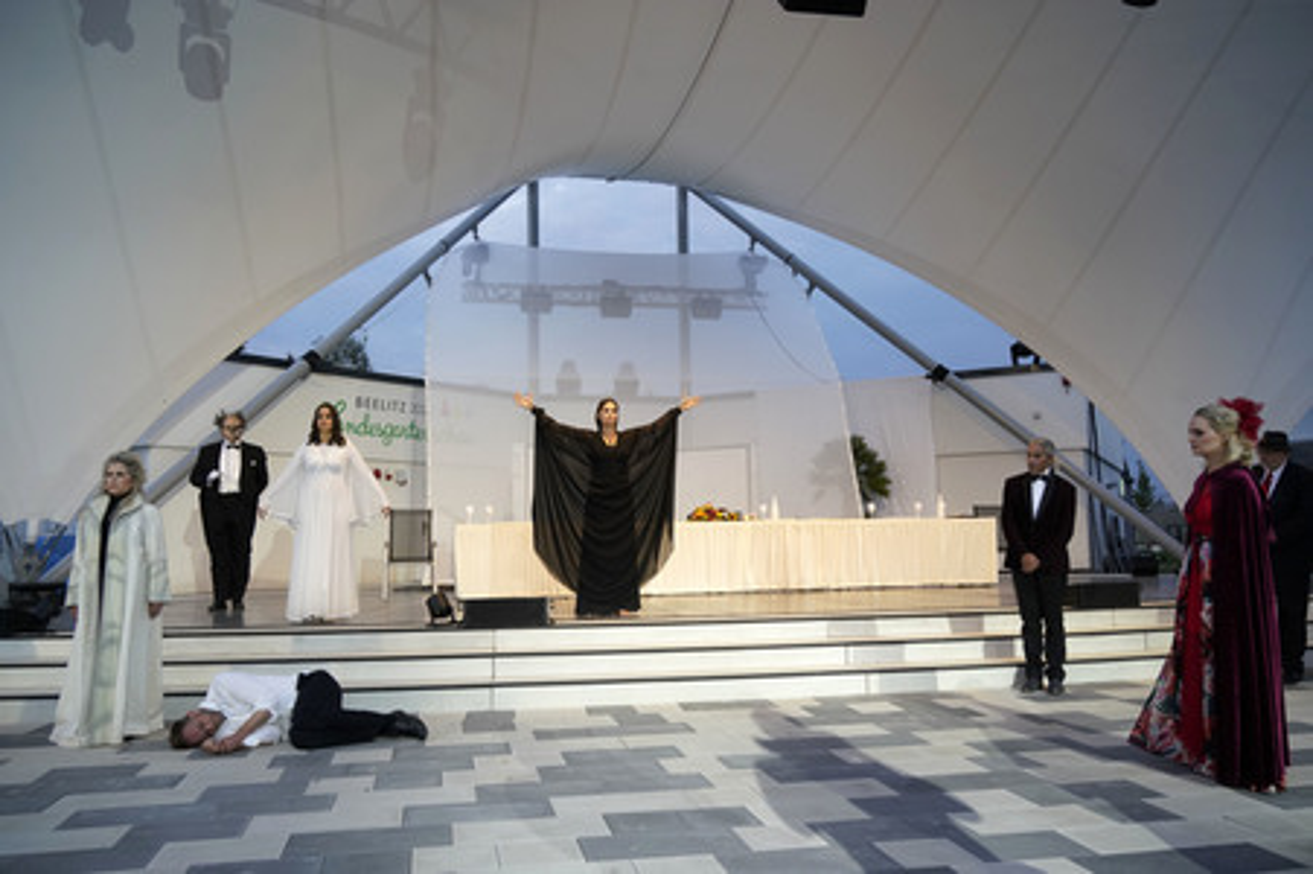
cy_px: 437
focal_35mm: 28
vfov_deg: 46.3
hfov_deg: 65.5
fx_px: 1020
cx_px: 656
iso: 1250
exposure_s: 1/160
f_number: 6.3
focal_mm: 28
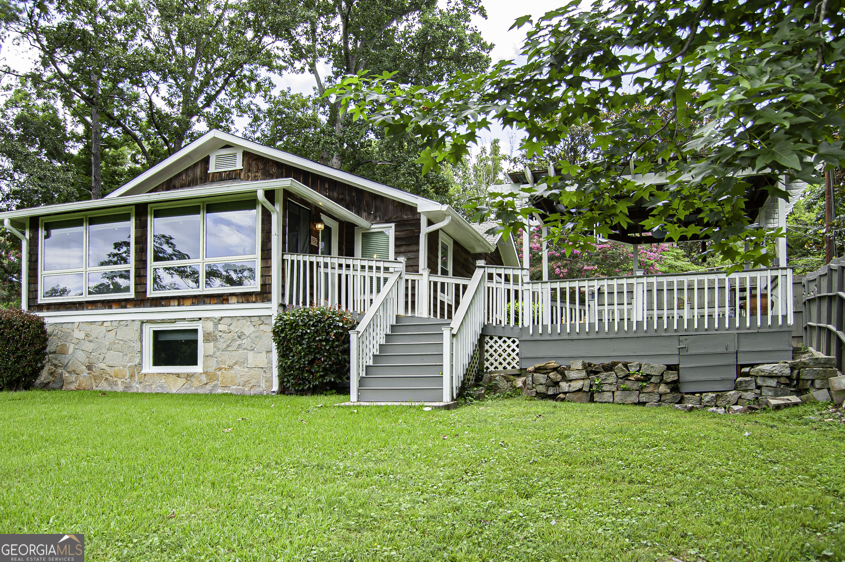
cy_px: 281
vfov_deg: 22.6
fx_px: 1407
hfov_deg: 33.4
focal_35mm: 60
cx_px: 422
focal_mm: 40
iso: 200
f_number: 8
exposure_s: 1/180
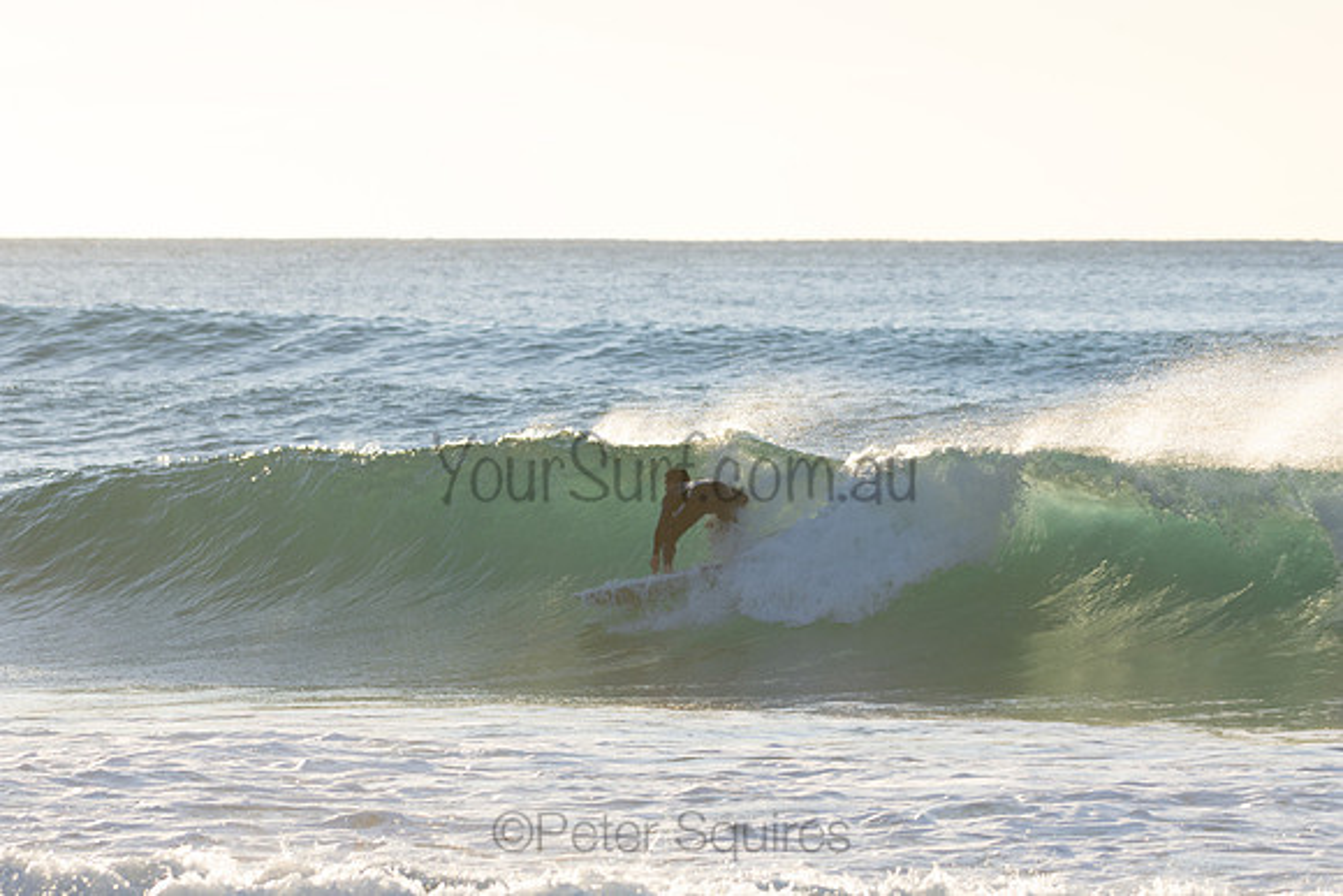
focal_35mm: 300
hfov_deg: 6.9
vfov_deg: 4.6
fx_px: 11194
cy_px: 448
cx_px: 672
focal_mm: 200
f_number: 5.6
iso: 220
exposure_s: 1/800
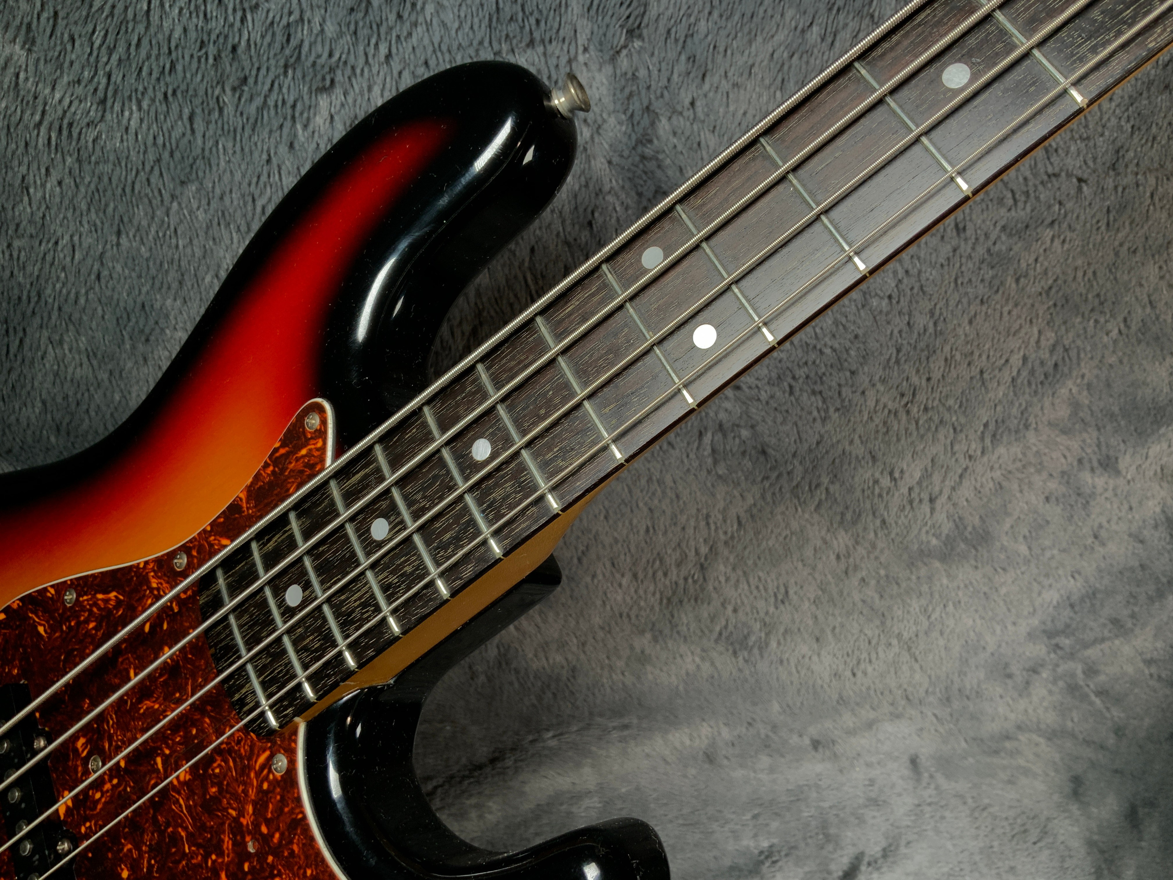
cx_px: 586
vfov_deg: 48.2
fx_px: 983
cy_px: 440
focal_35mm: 29
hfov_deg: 61.7
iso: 25
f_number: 1.8
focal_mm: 3
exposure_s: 1/156
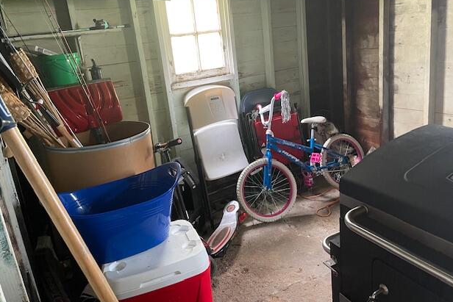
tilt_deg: -15.9
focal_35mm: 27
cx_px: 234
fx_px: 340
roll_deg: +6.0
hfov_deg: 67.4
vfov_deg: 47.8
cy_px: 131
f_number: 1.6
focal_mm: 5.1
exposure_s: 1/52
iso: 500
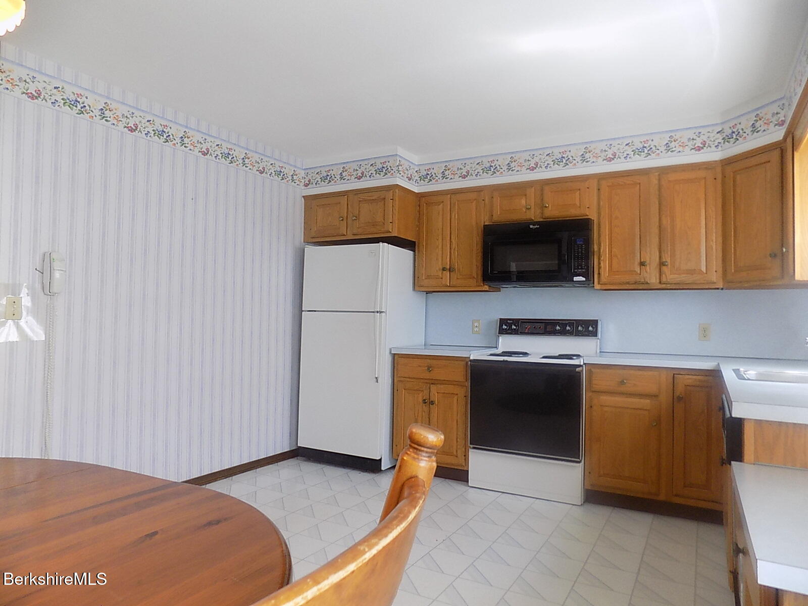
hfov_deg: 73.9
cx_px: 404
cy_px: 303
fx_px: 537
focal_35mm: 23
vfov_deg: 58.9
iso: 125
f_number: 3.1
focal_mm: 4
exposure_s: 1/30
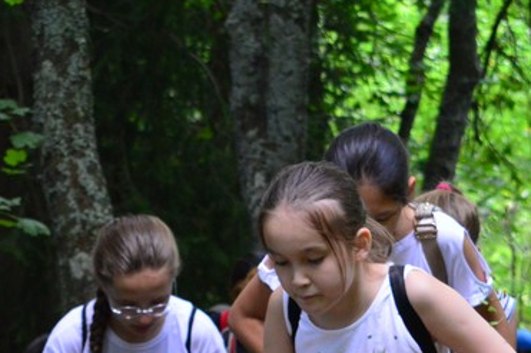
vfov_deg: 6.4
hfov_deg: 9.6
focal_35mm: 215
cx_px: 292
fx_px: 3170
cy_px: 271
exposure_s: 1/250
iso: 1600
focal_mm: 52
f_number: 5.6
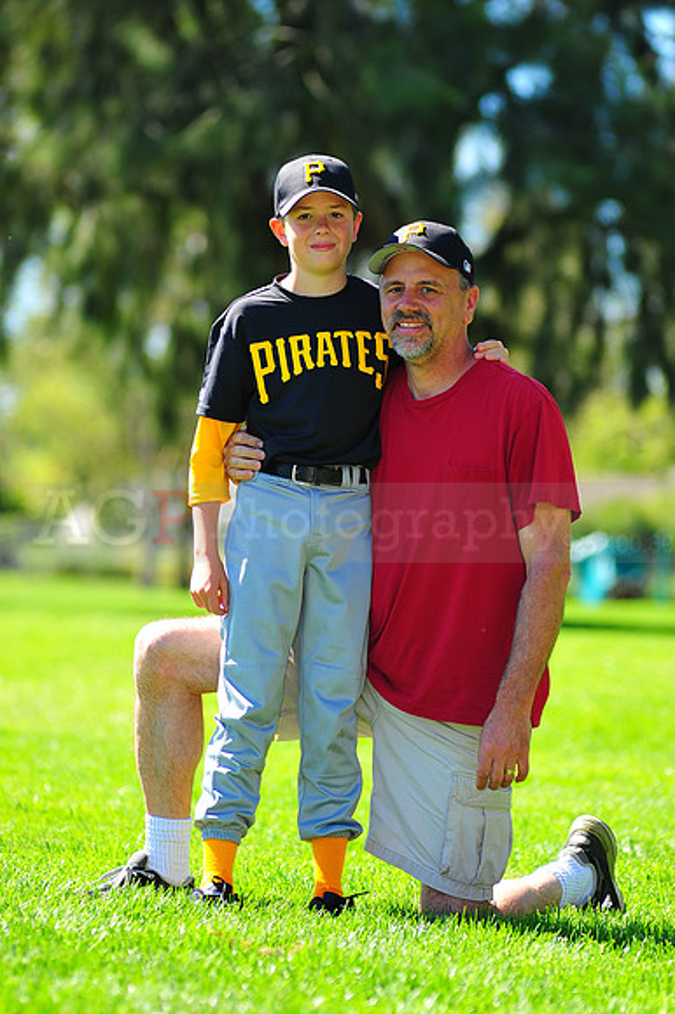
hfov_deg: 7.6
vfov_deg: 11.4
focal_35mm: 180
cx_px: 338
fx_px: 5068
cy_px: 507
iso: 200
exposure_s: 1/500
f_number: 4.5
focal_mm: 180
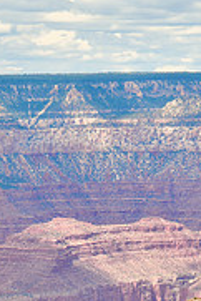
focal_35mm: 320
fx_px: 2675
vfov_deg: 6.4
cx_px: 66
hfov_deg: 4.3
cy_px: 326
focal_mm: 86
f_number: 8
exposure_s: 1/250
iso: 400
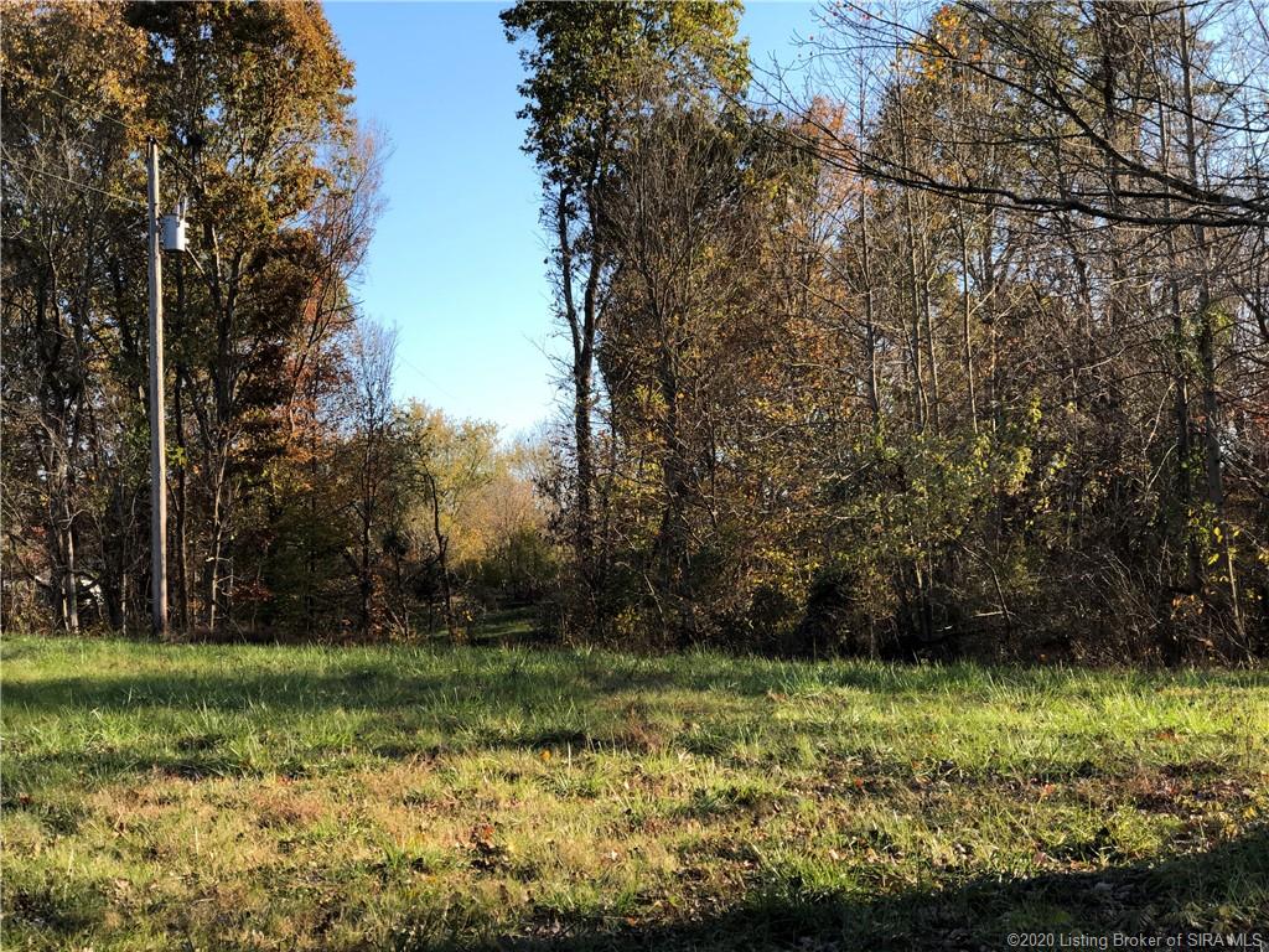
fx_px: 2090
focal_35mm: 57
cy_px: 476
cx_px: 634
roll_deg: +1.3
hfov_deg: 33.8
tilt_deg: +4.1
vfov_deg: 25.7
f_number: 2.8
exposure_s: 1/209
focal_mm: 6.6
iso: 20
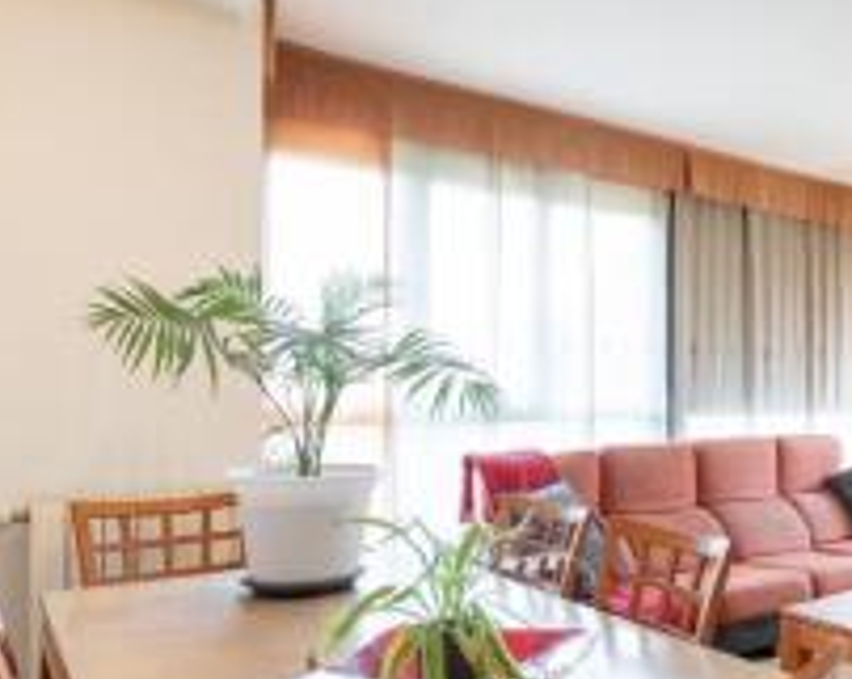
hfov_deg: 53.3
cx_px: 688
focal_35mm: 31
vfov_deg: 46.9
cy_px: 382
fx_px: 781
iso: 1000
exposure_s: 1/1600
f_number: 4.5
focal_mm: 14
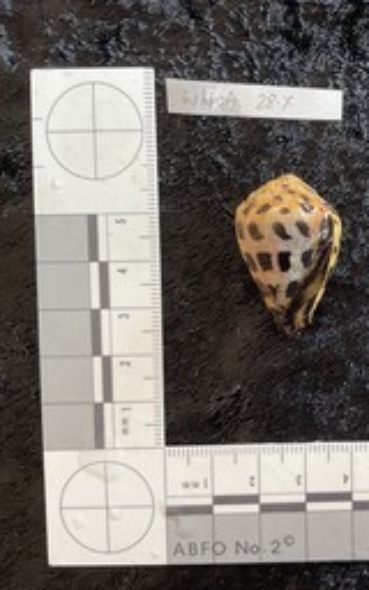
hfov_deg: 28.6
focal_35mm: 42
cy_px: 296
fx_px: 676
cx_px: 369
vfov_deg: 47.2
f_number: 1.8
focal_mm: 3
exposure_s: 1/60
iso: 40
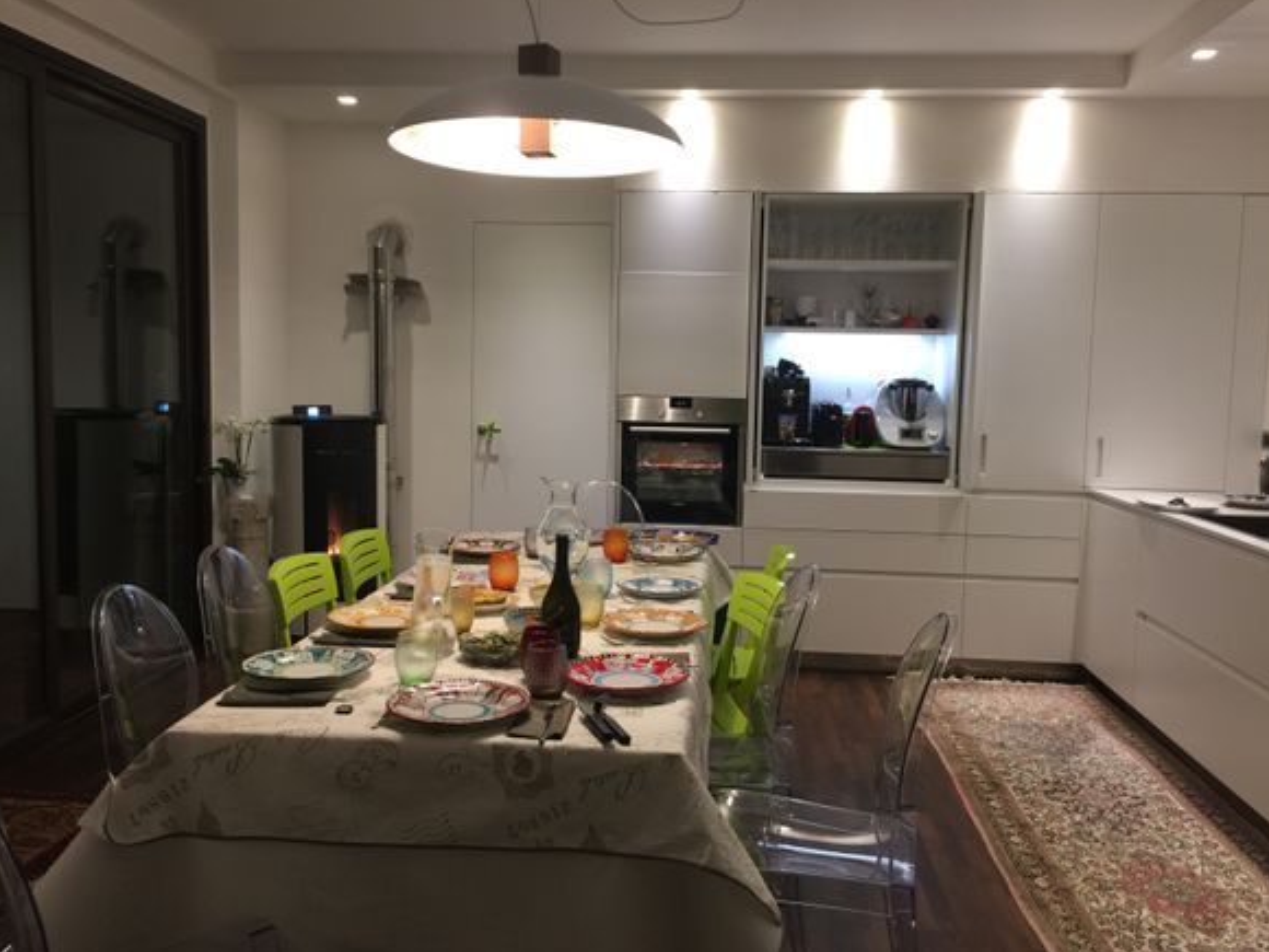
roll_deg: -0.7
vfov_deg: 46.8
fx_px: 1100
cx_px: 650
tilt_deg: -5.5
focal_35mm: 30
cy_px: 477
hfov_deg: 60.0
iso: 40
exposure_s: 1/17
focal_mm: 4.15
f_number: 2.2
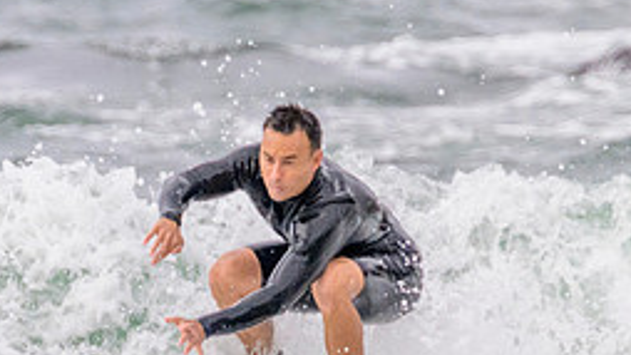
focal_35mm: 2604
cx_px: 161
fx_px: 43578
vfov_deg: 0.5
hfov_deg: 0.8
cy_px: 333
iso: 2000
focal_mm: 800
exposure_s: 1/2000
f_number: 11
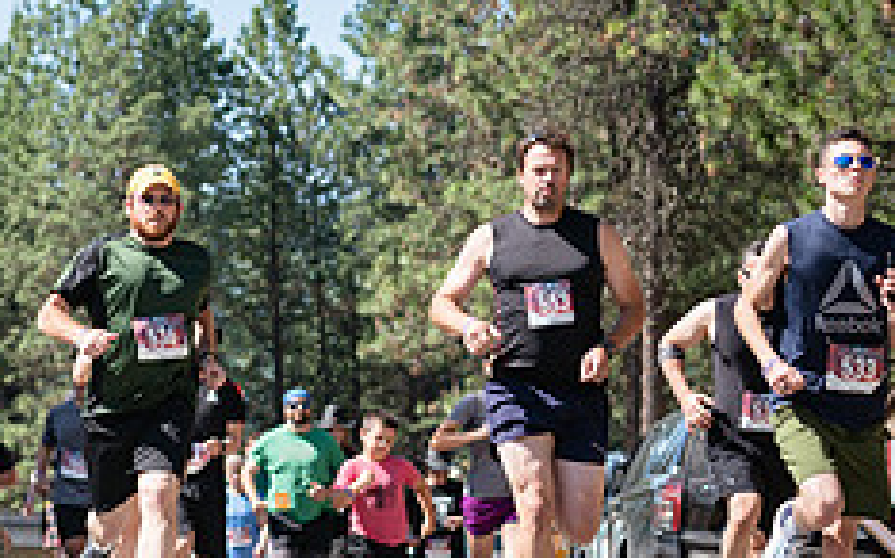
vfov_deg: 7.0
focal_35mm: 187
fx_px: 4559
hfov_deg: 11.0
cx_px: -203
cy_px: 354
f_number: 4
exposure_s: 1/500
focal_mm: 74
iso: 100
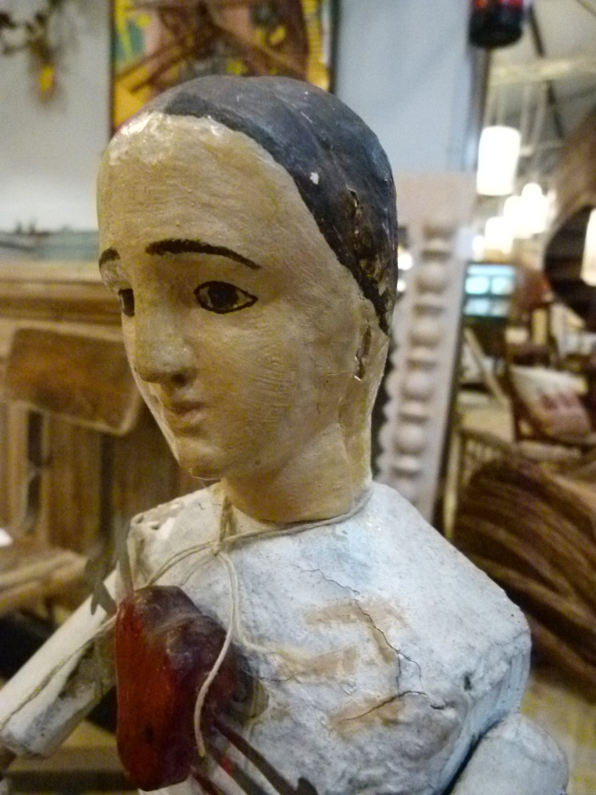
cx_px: 298
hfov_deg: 54.9
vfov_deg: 69.4
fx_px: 574
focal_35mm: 25
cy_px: 398
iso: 800
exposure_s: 1/40
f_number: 2.8
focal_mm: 4.5
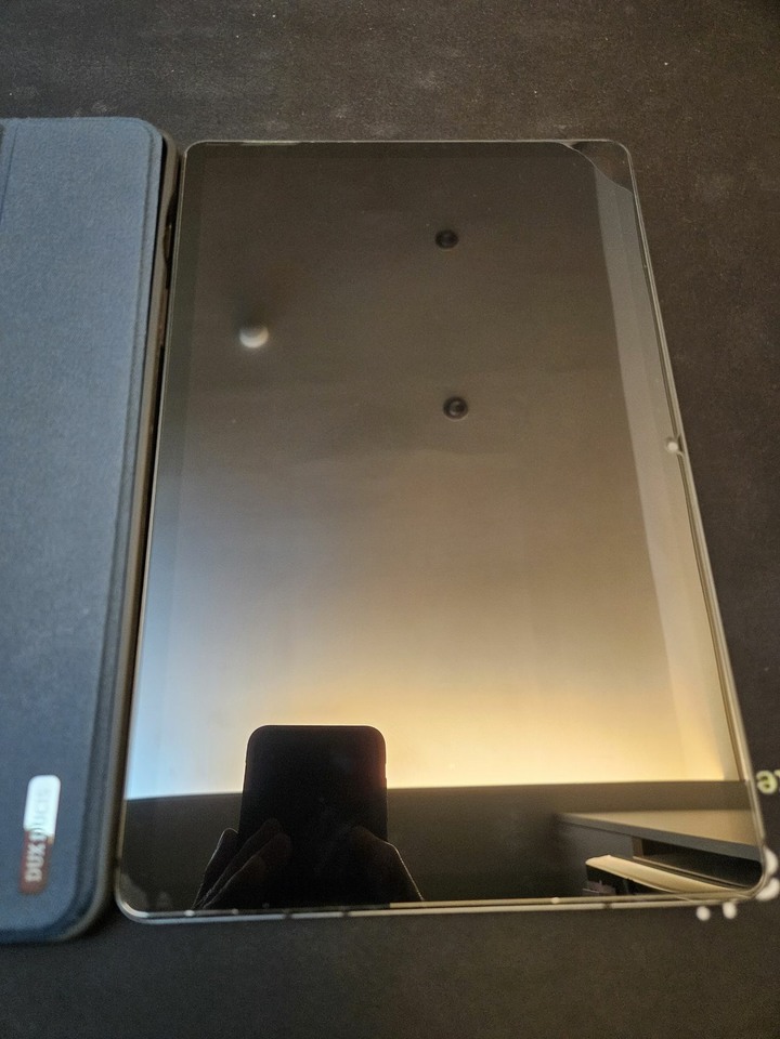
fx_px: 691
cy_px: 520
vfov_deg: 73.9
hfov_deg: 58.9
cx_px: 390
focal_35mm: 23
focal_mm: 5.4
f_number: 1.8
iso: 640
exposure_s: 1/30
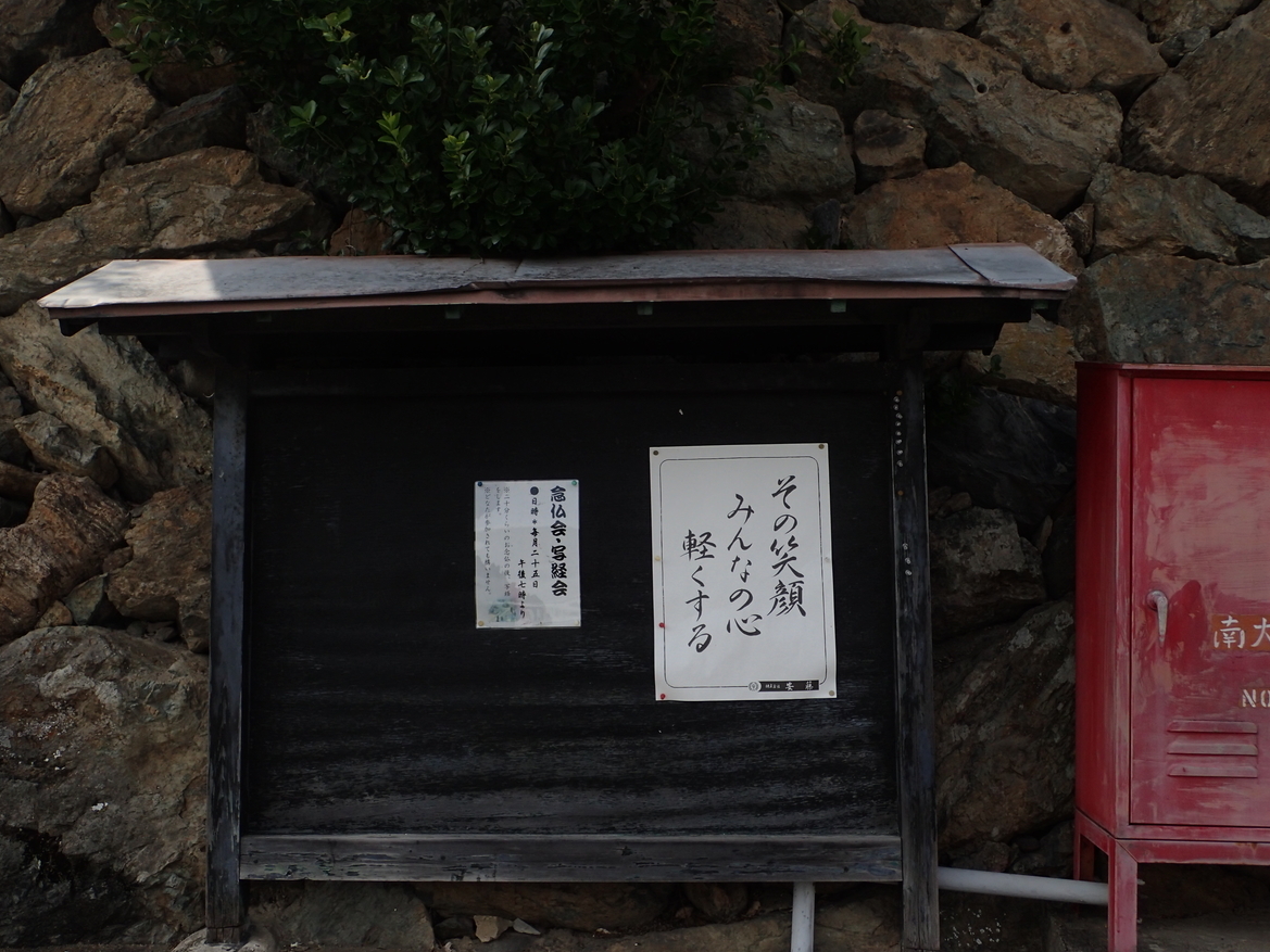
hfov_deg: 47.9
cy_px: 468
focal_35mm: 39
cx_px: 634
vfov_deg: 36.8
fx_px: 1431
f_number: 3.5
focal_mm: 6.86
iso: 100
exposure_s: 1/800
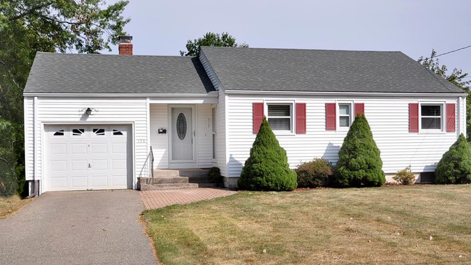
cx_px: 245
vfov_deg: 35.6
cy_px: 145
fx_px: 412
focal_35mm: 33
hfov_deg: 59.5
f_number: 9
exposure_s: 1/400
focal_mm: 20
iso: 200
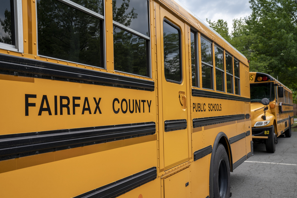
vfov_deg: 35.1
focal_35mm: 38
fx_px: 313
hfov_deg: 50.7
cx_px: 148
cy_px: 99
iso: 400
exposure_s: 1/500
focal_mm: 38
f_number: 8
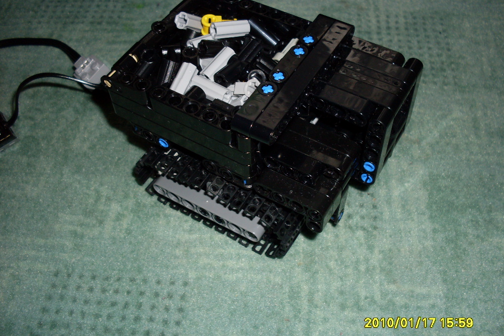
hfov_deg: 48.5
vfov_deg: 33.4
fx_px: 560
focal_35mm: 40
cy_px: 169
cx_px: 253
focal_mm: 6.3
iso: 100
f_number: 2.8
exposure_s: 1/45
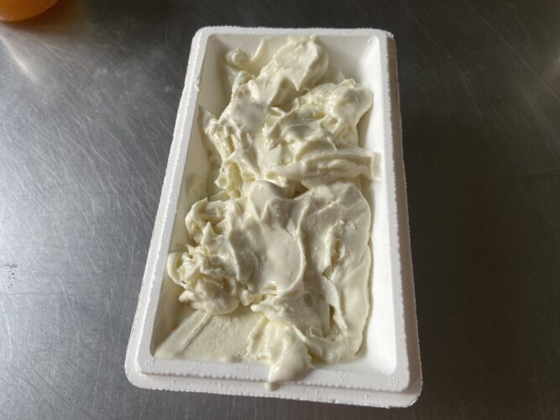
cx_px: 280
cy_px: 210
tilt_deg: -64.4
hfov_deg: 67.3
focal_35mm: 26
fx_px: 421
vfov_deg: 53.0
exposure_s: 1/121
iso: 125
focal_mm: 4.25
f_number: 1.8
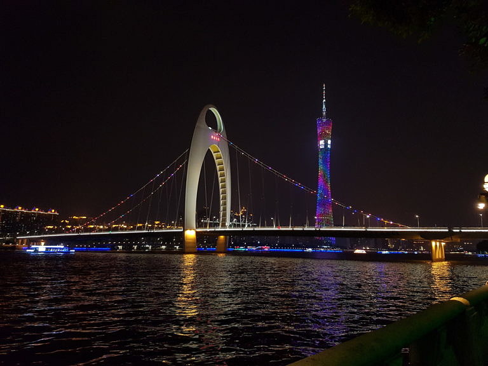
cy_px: 183
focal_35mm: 26
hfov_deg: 67.3
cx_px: 244
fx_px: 367
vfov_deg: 53.1
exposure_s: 1/25
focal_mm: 4.2
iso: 200
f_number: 1.7
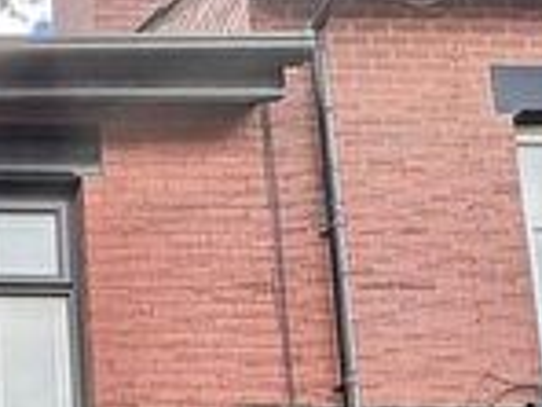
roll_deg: +0.2
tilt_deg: +9.2
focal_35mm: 66
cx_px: -231
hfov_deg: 24.2
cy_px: 757
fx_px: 1033
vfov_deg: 17.5
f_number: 2.2
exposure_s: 1/331
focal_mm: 2.22
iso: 40
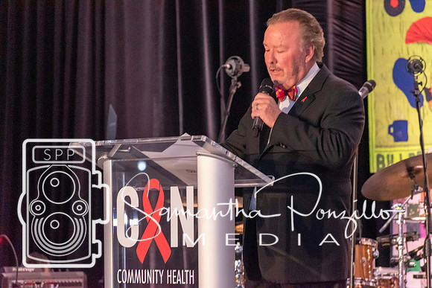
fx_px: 2430
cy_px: 144
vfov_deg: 6.8
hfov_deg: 10.2
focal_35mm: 202
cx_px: 216
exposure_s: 1/60
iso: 6400
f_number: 4.8
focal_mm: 135
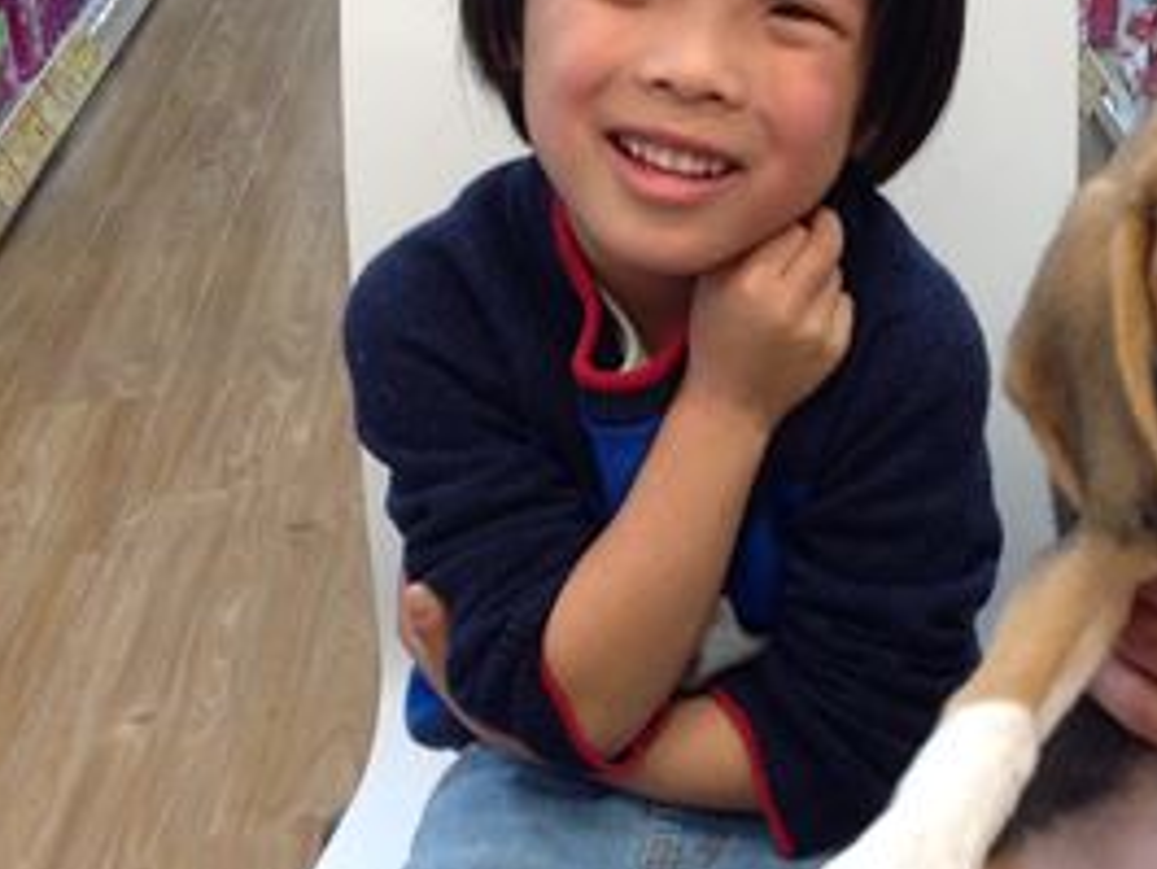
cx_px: 873
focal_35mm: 79
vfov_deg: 18.5
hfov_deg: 24.4
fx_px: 2642
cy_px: 694
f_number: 2.4
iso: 50
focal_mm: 4.28
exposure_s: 1/30
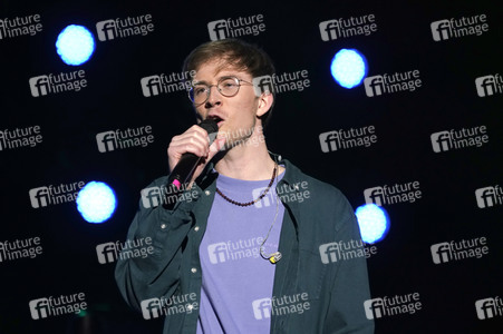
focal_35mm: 129
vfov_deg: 10.6
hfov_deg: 15.9
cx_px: 252
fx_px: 1801
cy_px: 167
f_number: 5
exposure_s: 1/250
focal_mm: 129
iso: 2000
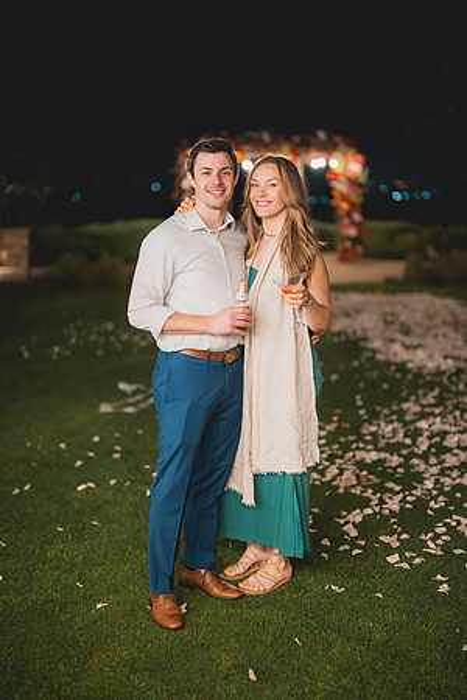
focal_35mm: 50
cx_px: 234
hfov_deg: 27.0
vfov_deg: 39.6
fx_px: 973
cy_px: 350
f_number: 1.2
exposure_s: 1/200
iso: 2000
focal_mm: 50
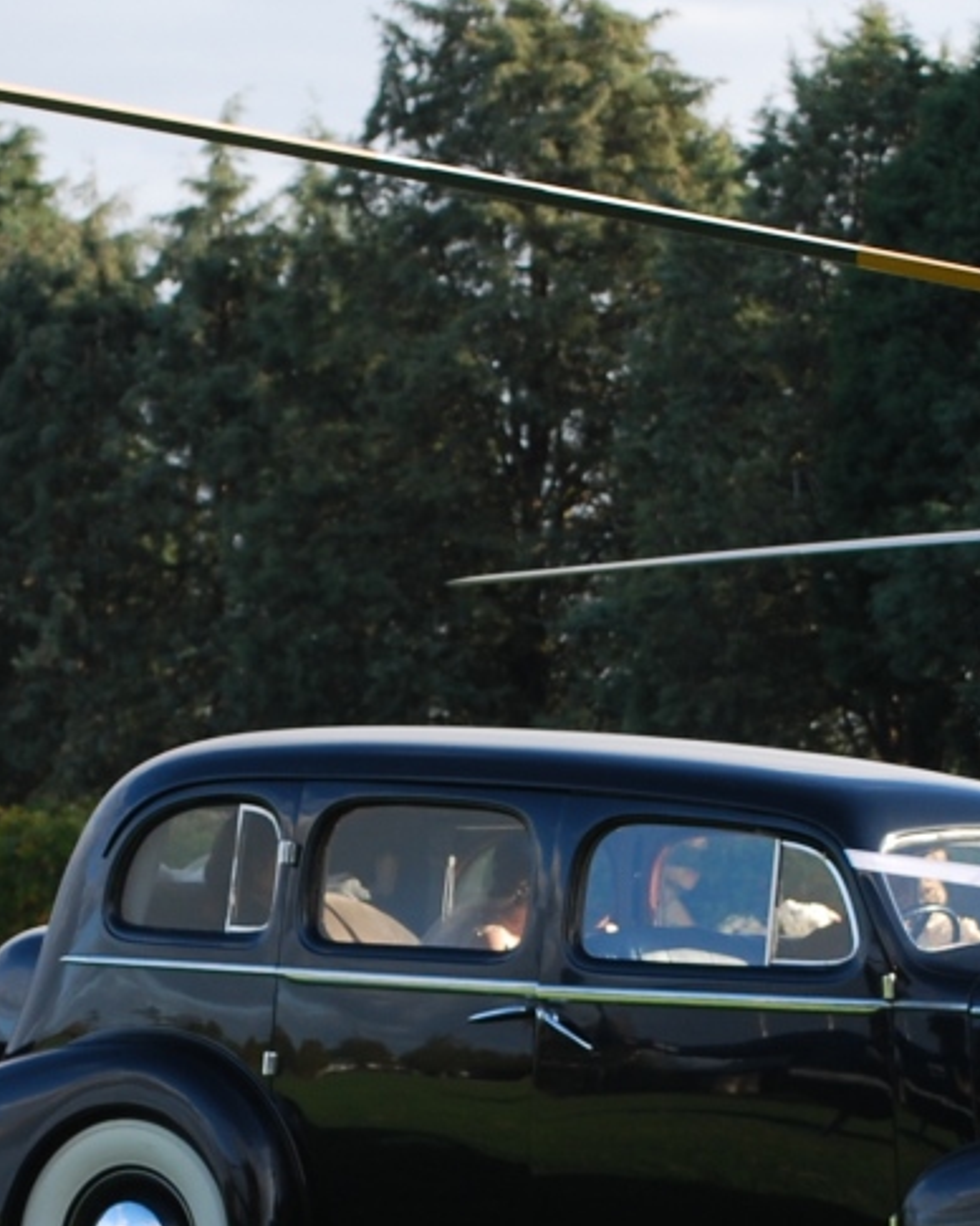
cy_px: 1150
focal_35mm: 287
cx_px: 542
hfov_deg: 5.4
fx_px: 10396
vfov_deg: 6.7
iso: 110
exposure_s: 1/125
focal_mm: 55
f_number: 5.6
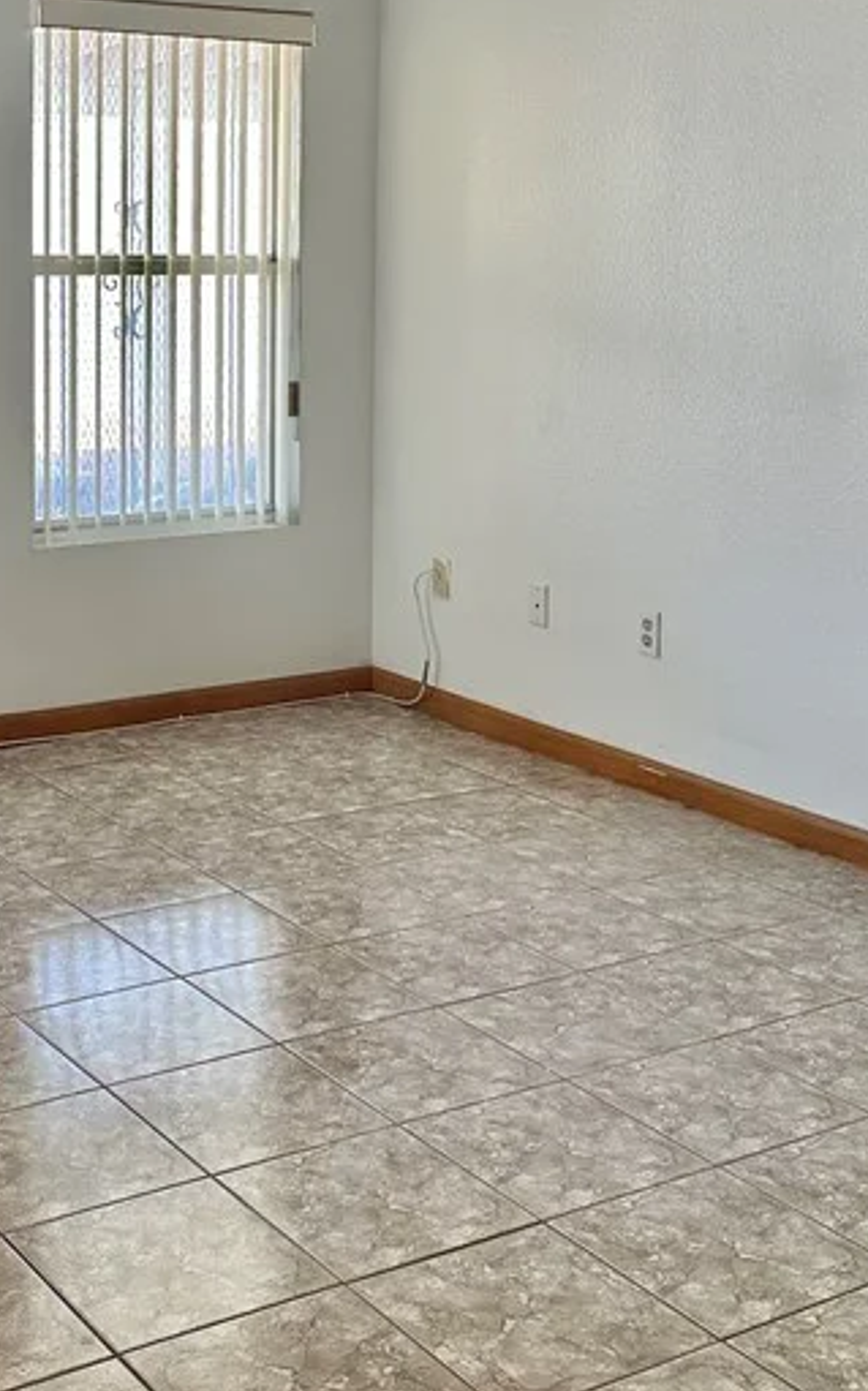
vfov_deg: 38.5
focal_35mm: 51
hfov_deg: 24.9
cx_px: 180
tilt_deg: -2.0
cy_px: 329
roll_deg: -0.9
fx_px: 1932
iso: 160
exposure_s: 1/120
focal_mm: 6.86
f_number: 1.78
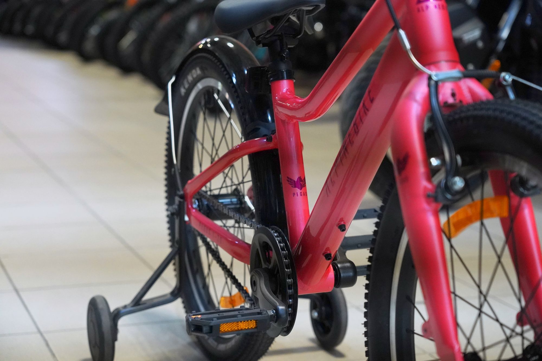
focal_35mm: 74
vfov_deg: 18.4
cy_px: 180
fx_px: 1114
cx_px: 271
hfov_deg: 27.3
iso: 6400
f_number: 5
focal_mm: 74
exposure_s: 1/200
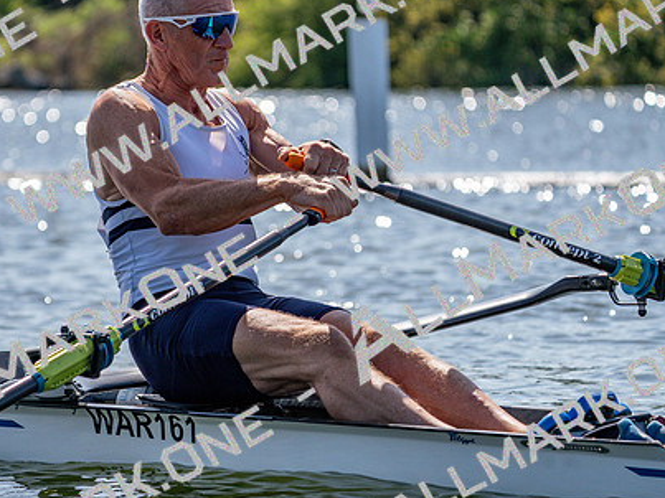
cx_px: 210
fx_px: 5320
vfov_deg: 5.4
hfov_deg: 7.1
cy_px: 228
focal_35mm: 277
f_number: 5.6
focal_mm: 200
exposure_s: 1/2000
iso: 250
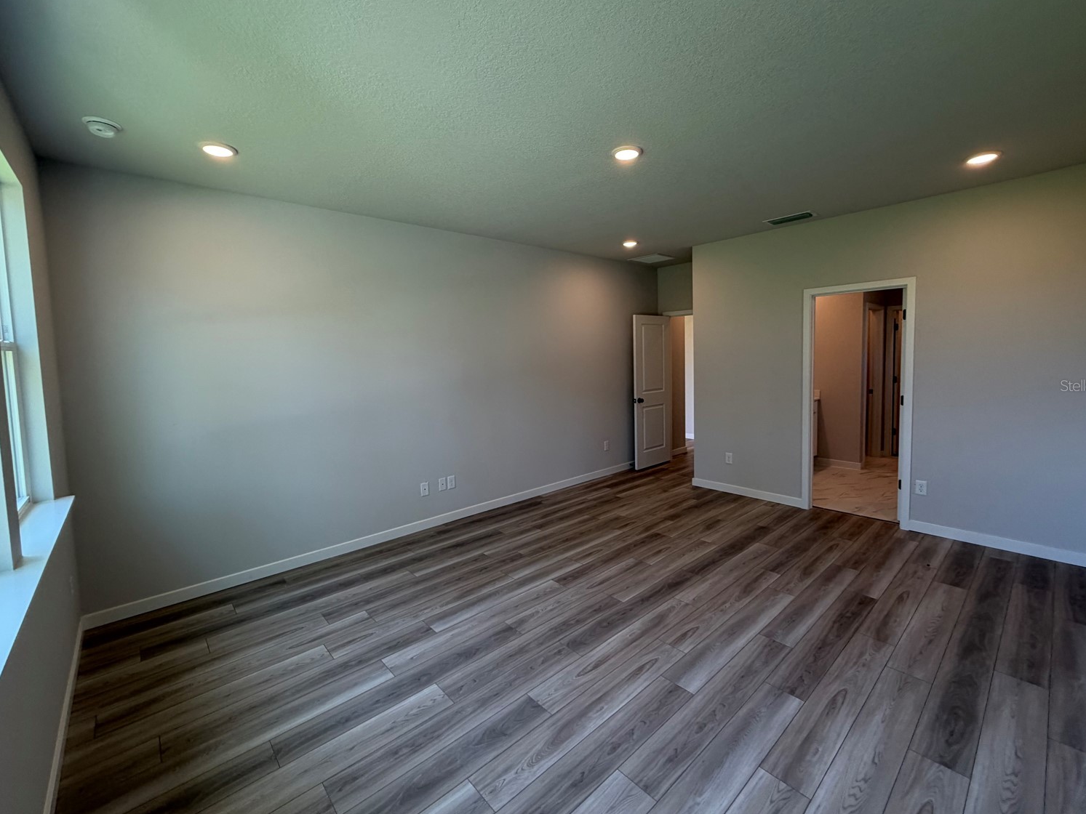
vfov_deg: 81.7
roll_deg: +1.2
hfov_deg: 98.2
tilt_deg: -3.0
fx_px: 471
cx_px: 547
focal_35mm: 15
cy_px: 385
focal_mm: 2.22
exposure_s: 1/120
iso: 125
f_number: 2.2
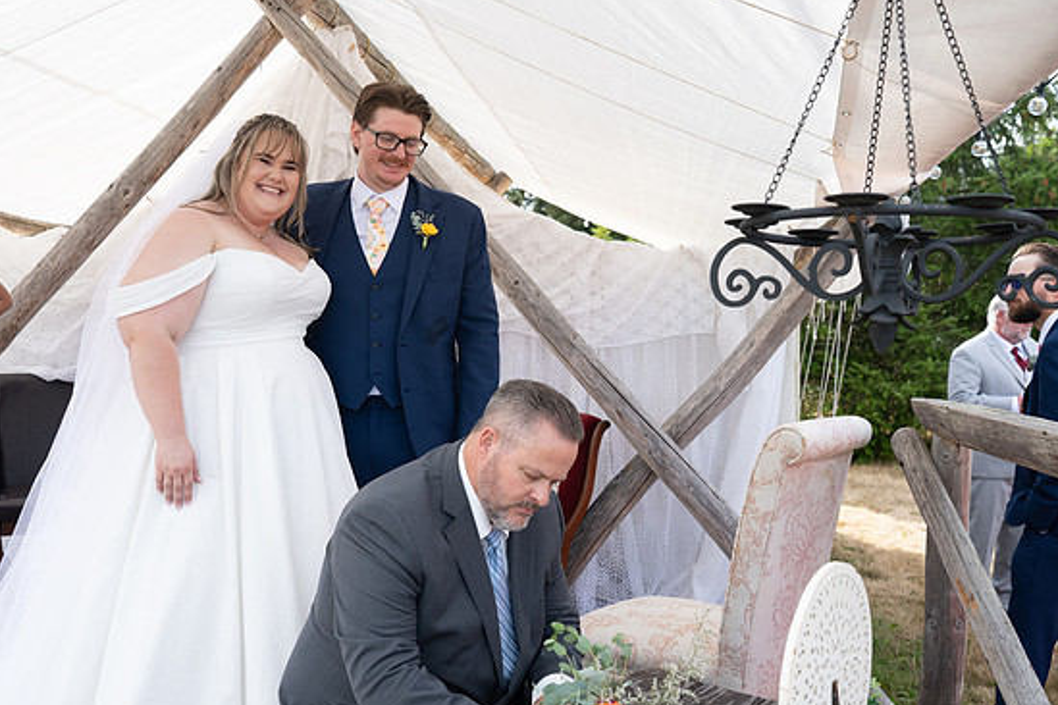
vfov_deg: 35.9
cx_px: 513
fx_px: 1087
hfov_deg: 51.9
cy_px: 365
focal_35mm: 37
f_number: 5
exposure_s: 1/400
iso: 400
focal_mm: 35
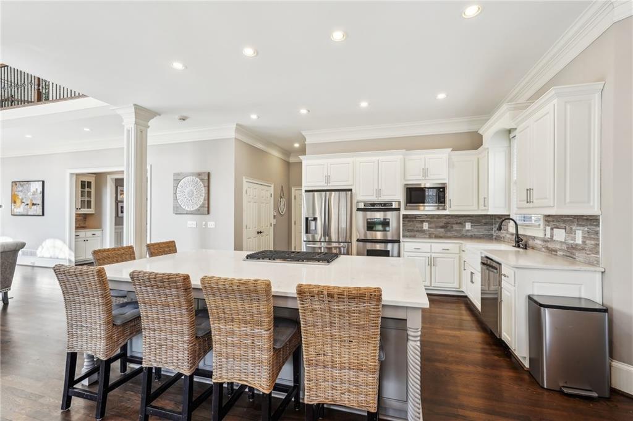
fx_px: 281
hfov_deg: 96.8
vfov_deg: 73.7
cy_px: 210
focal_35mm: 16
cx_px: 316
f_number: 8
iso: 400
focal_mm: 16
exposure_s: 1/15
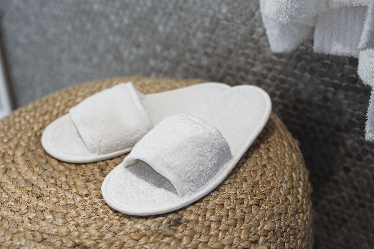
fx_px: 520
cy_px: 124
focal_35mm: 50
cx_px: 187
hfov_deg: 39.6
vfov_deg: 27.0
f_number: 3.5
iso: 200
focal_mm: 50
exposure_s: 1/125
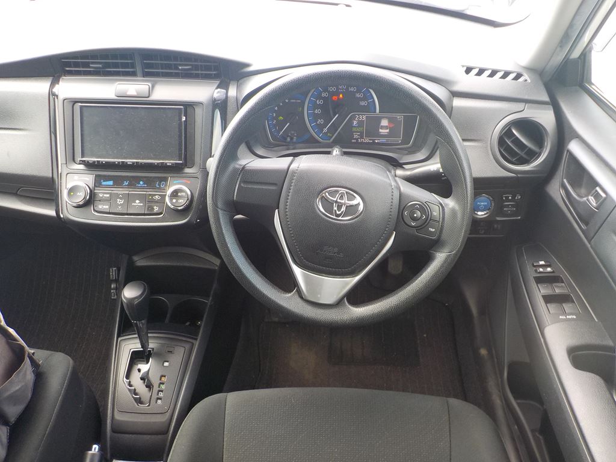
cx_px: 308
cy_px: 231
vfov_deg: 46.8
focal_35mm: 30
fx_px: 534
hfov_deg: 60.0
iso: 125
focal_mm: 4.1
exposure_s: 1/50
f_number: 3.3
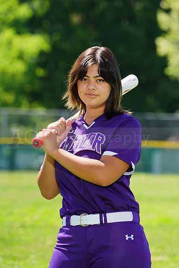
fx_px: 2262
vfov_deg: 6.8
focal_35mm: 303
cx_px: 90
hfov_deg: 4.5
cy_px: 134
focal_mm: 303
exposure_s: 1/200
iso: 200
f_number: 9
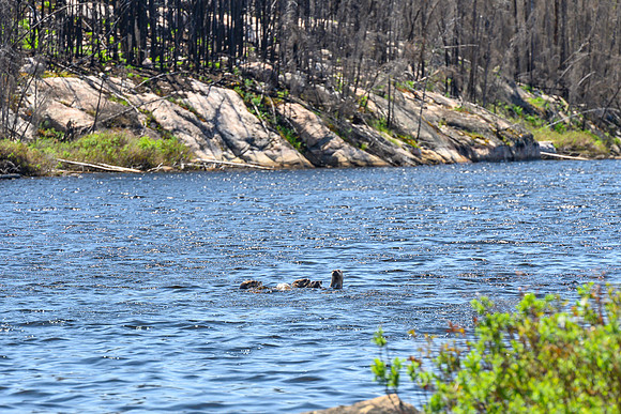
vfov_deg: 5.1
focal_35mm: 272
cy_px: 281
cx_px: 310
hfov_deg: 7.6
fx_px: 4685
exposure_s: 1/400
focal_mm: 200
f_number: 8
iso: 640
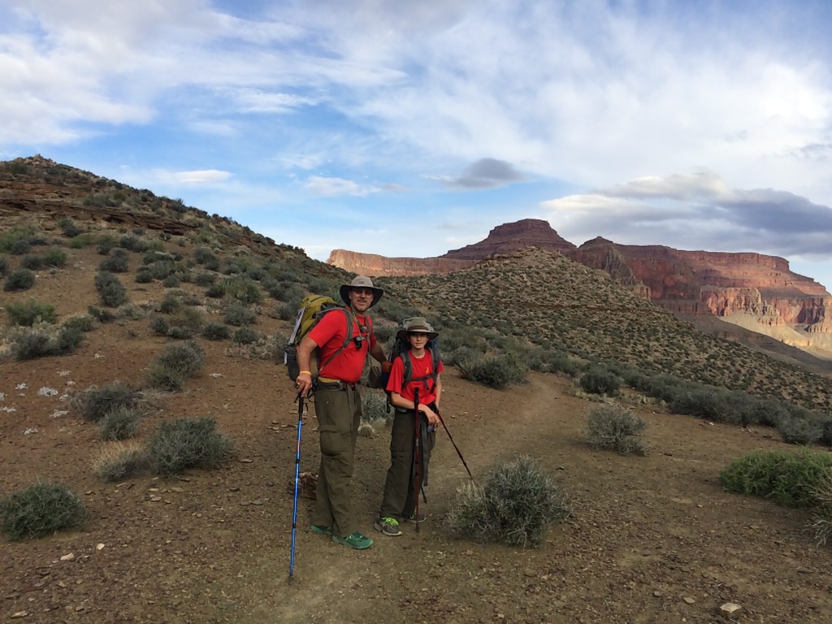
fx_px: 697
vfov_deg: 48.2
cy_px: 312
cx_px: 416
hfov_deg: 61.7
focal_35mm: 29
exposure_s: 1/1316
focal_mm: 4.15
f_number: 2.2
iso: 32
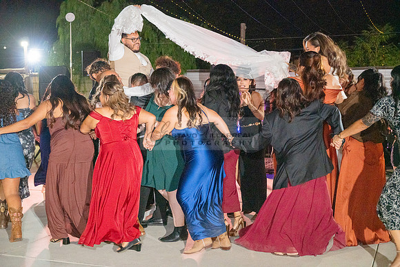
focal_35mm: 52
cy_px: 134
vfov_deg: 26.0
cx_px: 200
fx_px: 578
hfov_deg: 38.2
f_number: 4
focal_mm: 52
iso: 4000
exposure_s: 1/320
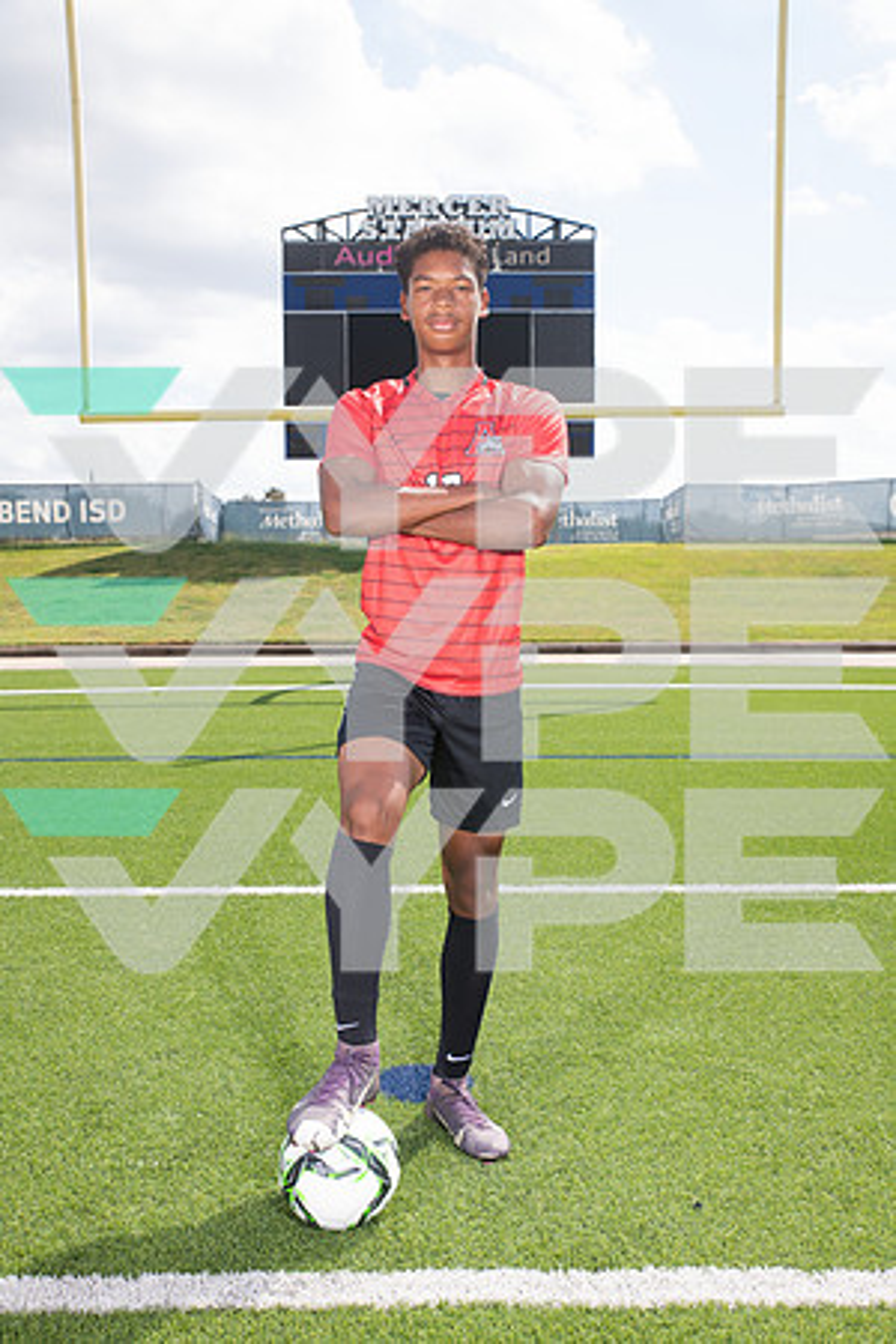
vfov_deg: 53.1
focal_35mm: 36
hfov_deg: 36.9
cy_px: 672
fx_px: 1344
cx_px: 448
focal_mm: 36
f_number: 7.1
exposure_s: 1/320
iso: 125
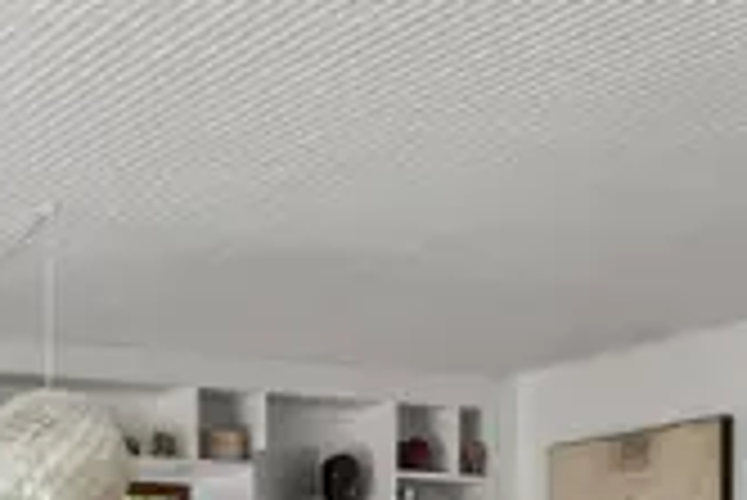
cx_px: -58
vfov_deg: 13.0
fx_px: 2098
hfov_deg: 19.4
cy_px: 712
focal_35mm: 101
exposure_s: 1/20
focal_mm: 28
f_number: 8
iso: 400
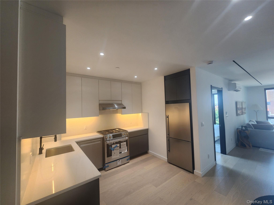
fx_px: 103
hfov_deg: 106.2
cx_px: 137
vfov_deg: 89.9
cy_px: 102
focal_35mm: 13
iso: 80
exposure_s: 1/60
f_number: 2.2
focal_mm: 2.2
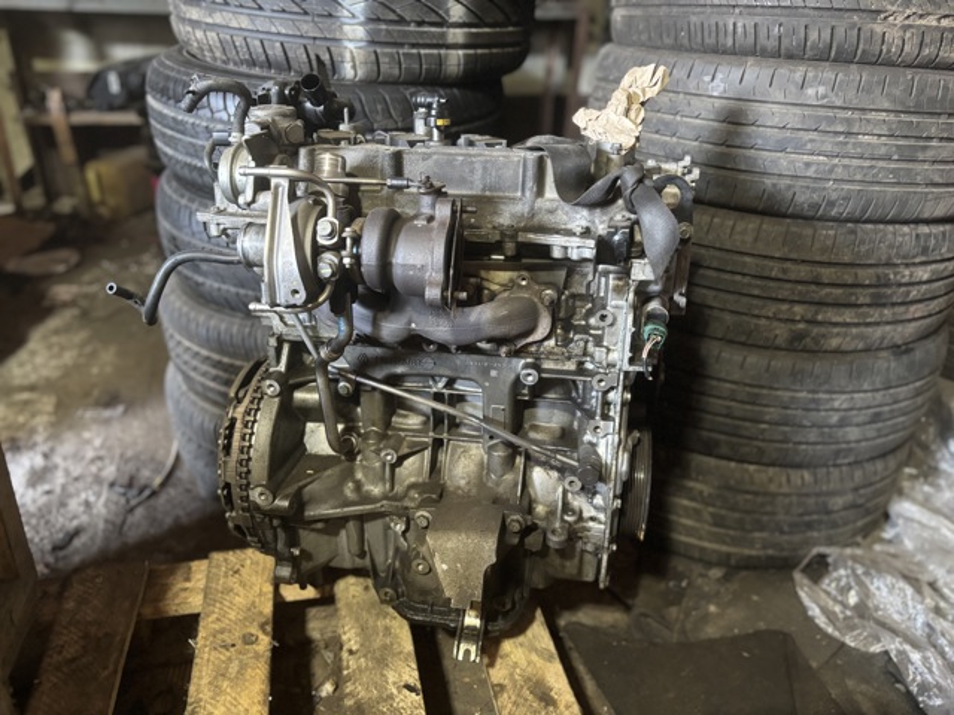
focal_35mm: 26
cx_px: 477
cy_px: 358
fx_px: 717
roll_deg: -2.0
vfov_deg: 53.1
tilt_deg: -27.1
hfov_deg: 67.3
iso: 640
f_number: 1.6
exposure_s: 1/35
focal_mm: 5.96
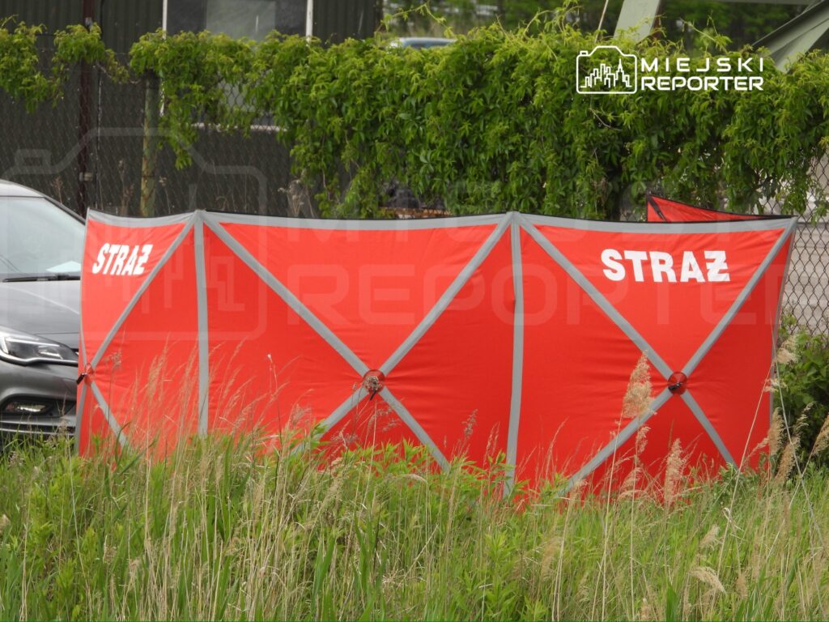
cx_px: 414
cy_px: 311
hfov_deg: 4.6
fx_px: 10370
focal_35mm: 433
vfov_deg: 3.4
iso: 100
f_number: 5
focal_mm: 77.8
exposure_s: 1/320
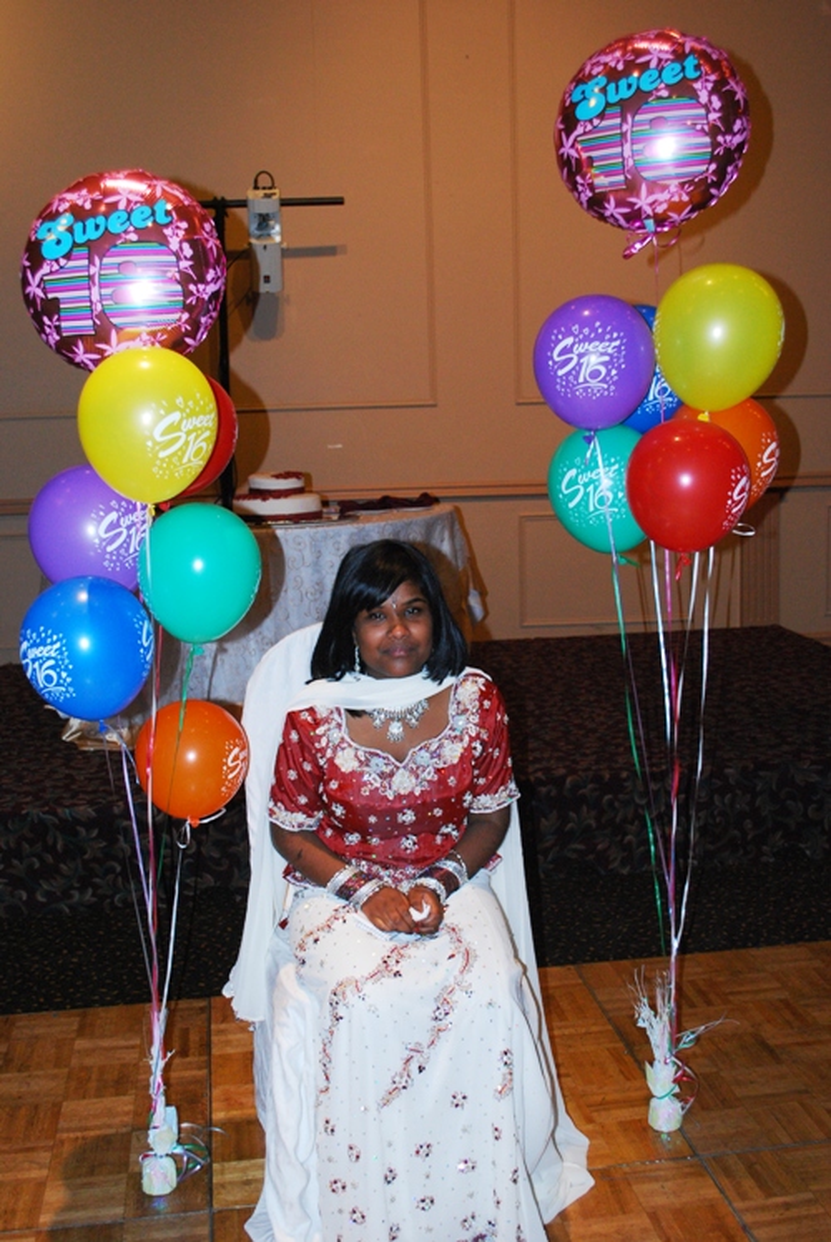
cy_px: 621
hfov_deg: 34.3
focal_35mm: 39
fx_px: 1347
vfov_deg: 49.5
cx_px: 416
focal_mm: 26
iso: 800
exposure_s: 1/60
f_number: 5
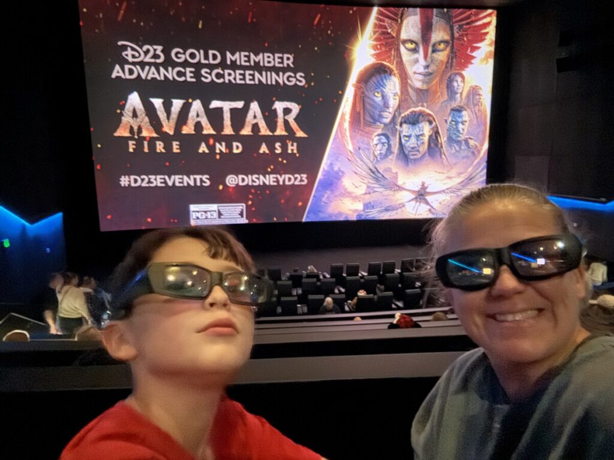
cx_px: 307
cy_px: 230
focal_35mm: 23
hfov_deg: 73.9
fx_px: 408
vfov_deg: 58.9
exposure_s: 1/15
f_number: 1.9
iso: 3200
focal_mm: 2.69
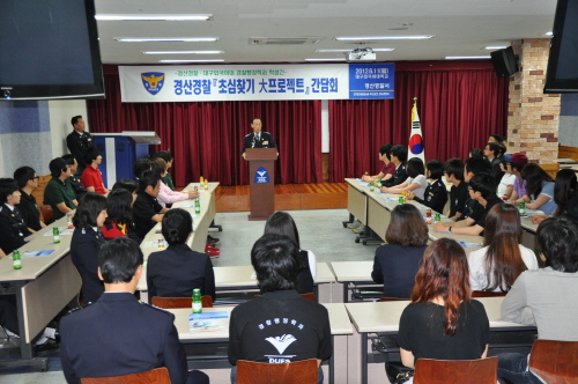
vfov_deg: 31.8
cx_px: 289
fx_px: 673
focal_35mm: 42
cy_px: 192
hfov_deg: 46.5
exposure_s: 1/80
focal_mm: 28
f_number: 4
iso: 800
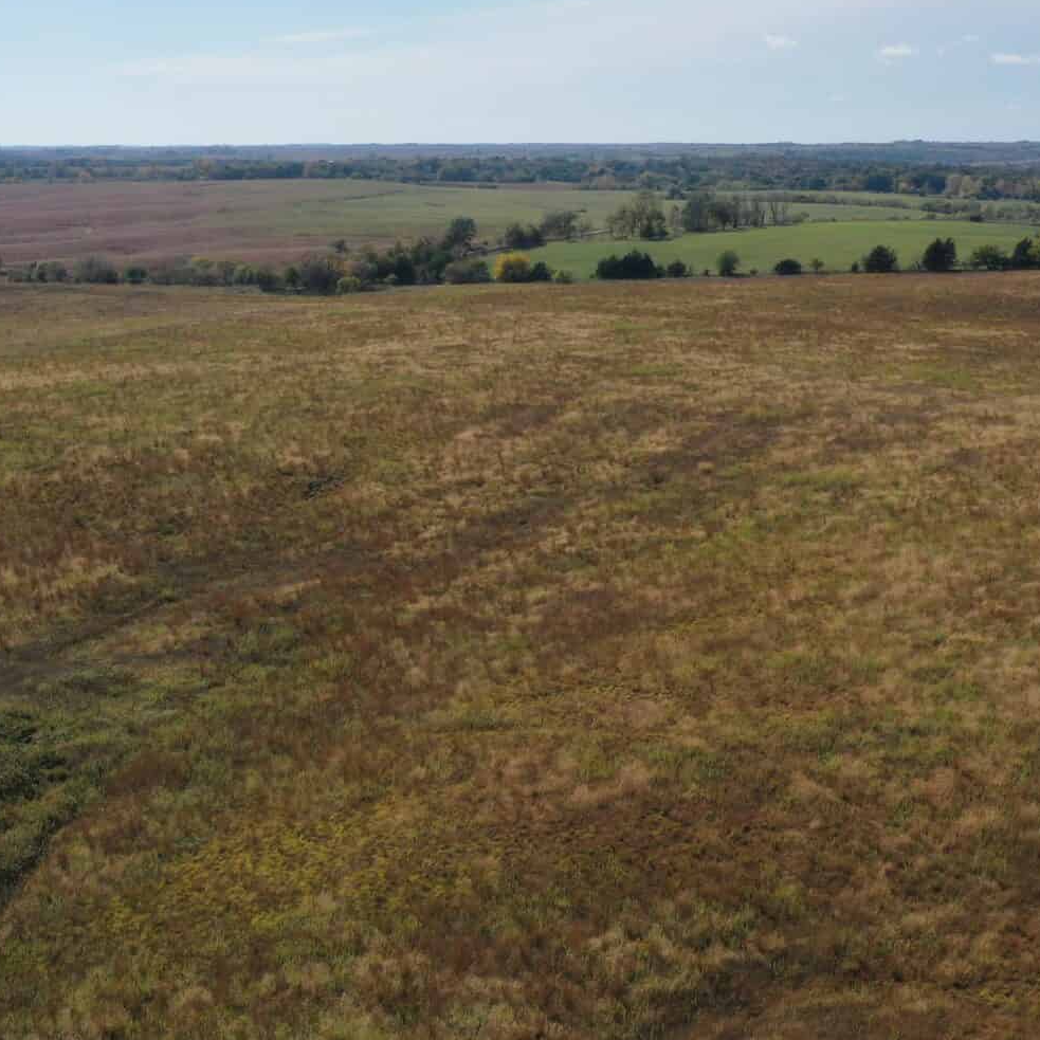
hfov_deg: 27.7
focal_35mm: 62
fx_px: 2107
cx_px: 581
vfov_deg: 27.7
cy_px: 606
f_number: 6.3
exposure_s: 1/800
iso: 100
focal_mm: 10.26
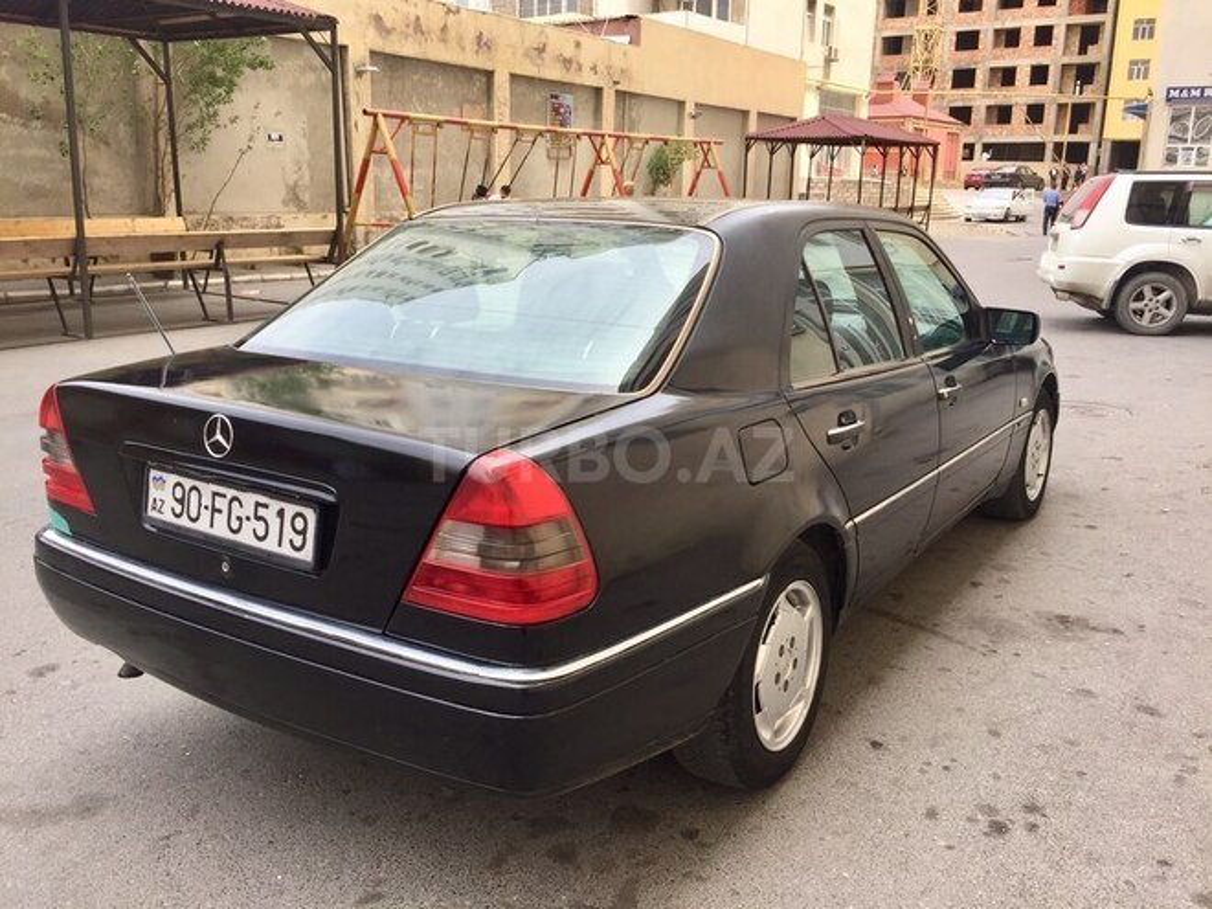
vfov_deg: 48.2
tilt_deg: -15.5
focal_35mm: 29
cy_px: 454
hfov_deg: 61.7
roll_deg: -2.1
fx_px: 1015
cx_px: 606
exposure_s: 1/514
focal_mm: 4.15
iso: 32
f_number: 2.2
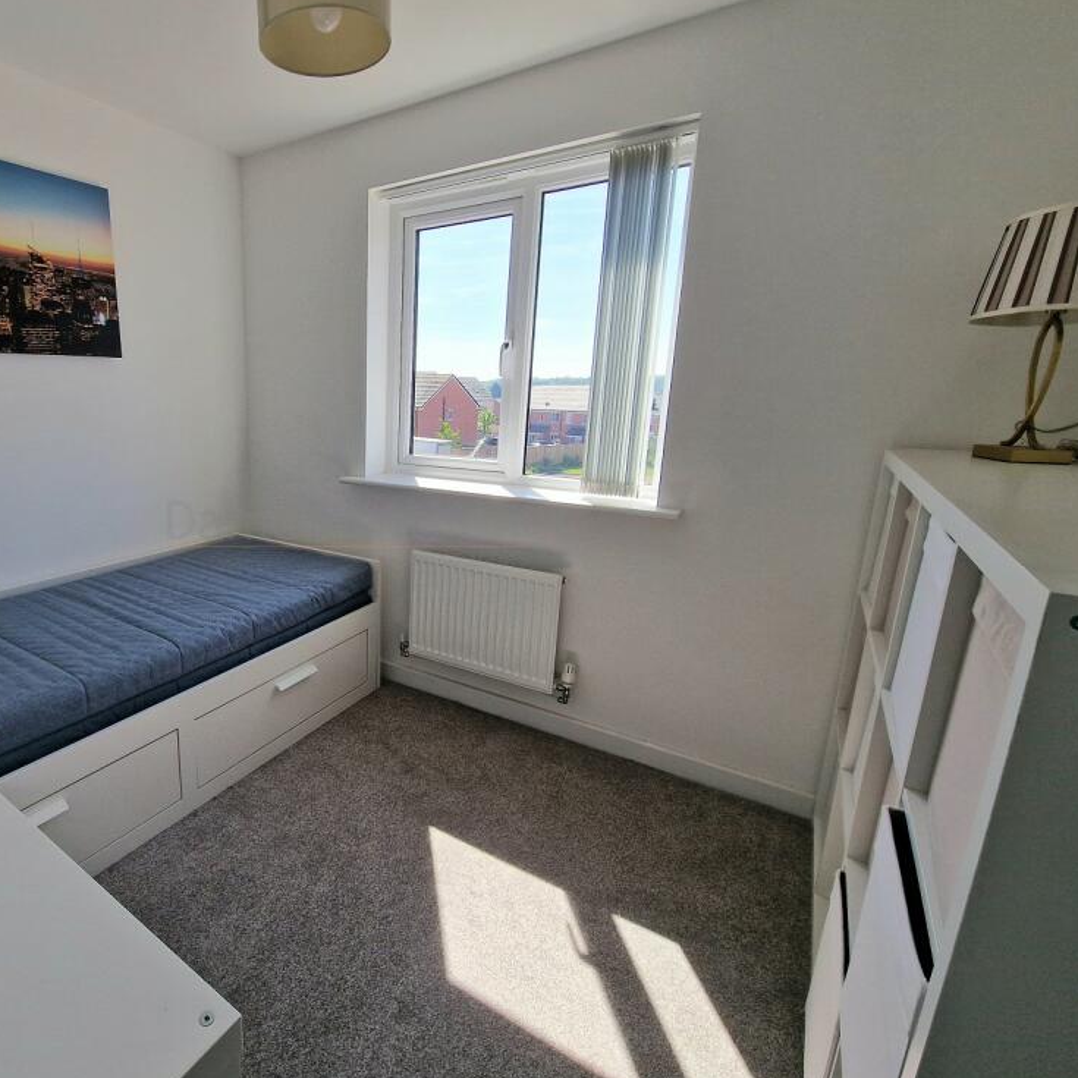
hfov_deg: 83.9
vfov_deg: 87.4
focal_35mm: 16
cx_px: 345
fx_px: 564
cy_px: 532
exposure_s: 1/714
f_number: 2.2
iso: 50
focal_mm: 2.2
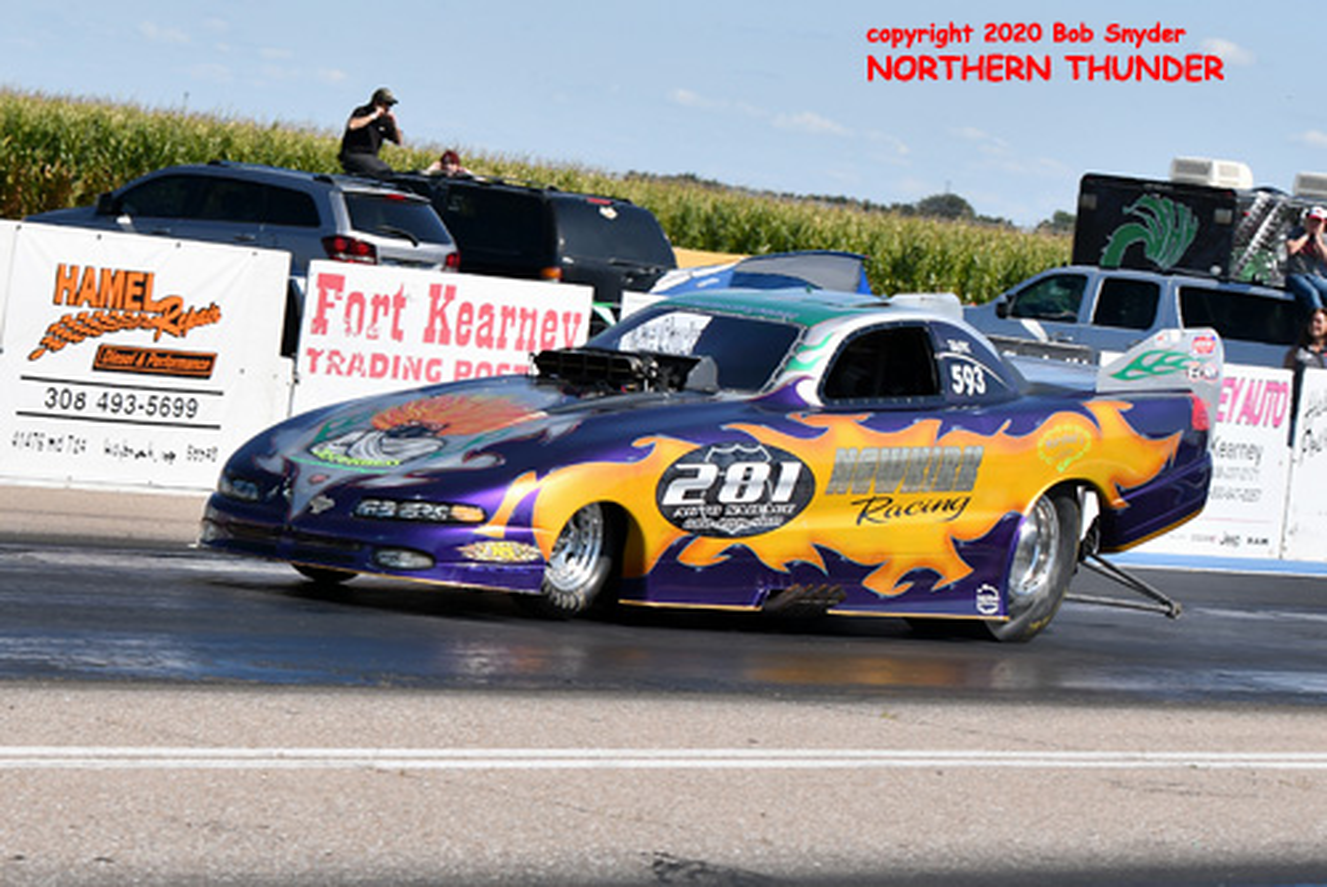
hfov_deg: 19.4
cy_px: 444
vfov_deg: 13.1
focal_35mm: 105
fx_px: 3872
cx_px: 664
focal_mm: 70
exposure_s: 1/1250
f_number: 5.6
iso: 160
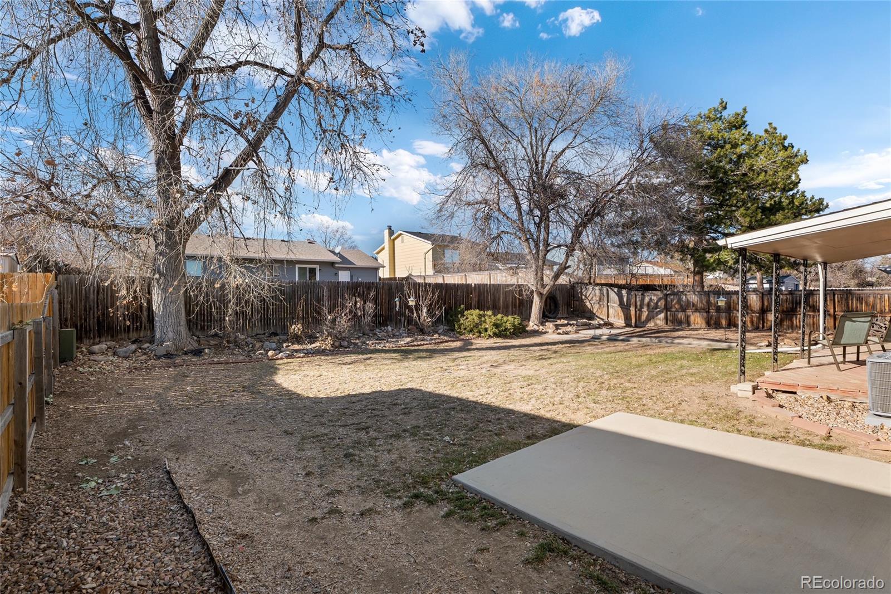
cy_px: 297
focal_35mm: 18
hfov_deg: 90.0
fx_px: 445
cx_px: 446
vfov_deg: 67.4
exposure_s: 1/500
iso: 800
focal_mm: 18
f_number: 8
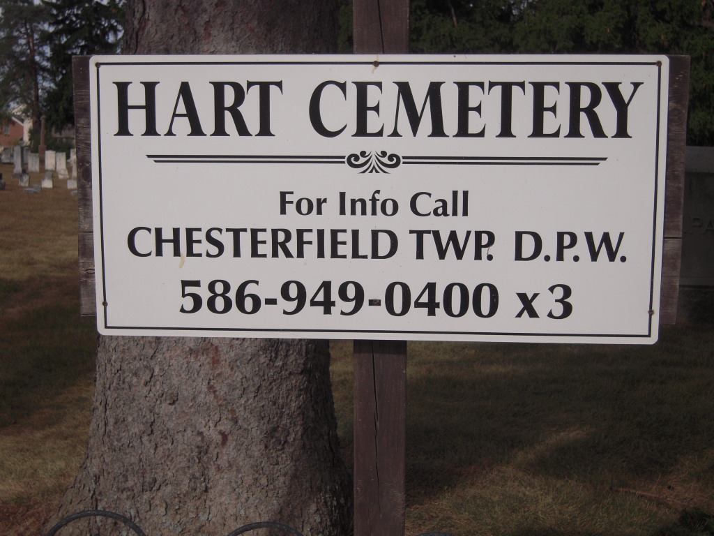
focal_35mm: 59
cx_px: 357
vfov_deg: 24.8
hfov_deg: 32.7
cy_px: 268
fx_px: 1217
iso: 100
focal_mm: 10.5
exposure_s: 1/320
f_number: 7.7
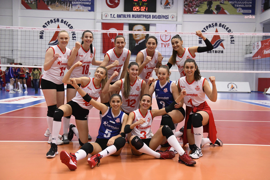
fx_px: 315
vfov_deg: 31.9
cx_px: 135
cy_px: 90
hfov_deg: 46.4
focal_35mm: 42
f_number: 3.2
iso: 3200
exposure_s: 1/500
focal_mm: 42
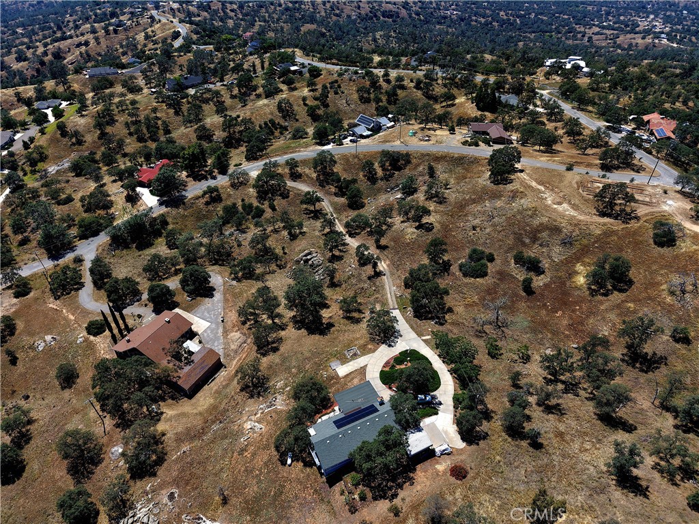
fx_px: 485
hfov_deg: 71.6
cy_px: 262
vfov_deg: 56.8
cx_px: 350
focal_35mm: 24
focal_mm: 8.67
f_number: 1.8
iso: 110
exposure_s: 1/5000
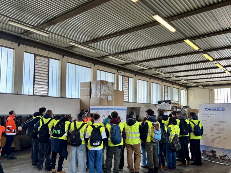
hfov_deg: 59.8
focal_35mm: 30
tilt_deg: +4.2
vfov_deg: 46.7
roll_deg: -0.6
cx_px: 104
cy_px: 96
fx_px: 200
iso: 32
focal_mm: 5.96
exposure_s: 1/100
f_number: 1.6
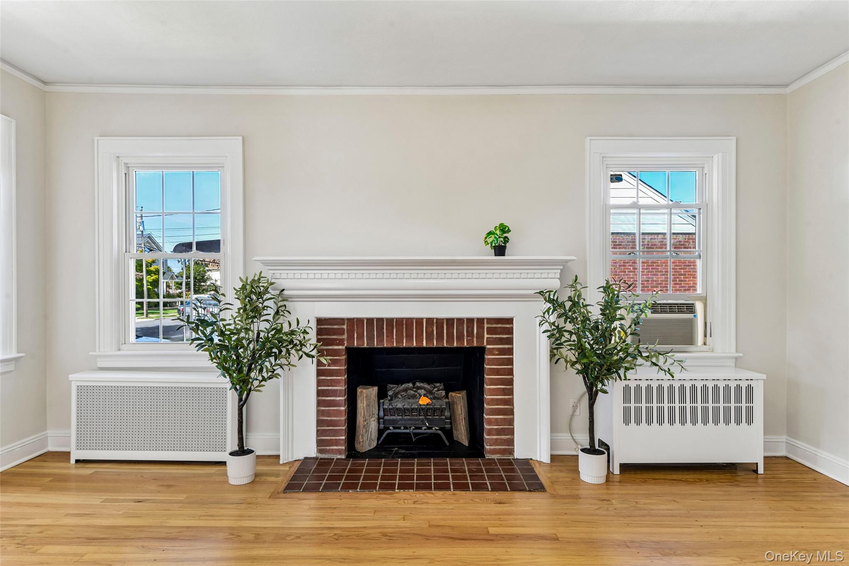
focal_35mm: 19
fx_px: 448
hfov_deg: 86.9
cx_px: 424
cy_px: 283
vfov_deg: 64.5
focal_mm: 19
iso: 250
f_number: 9
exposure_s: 1/8
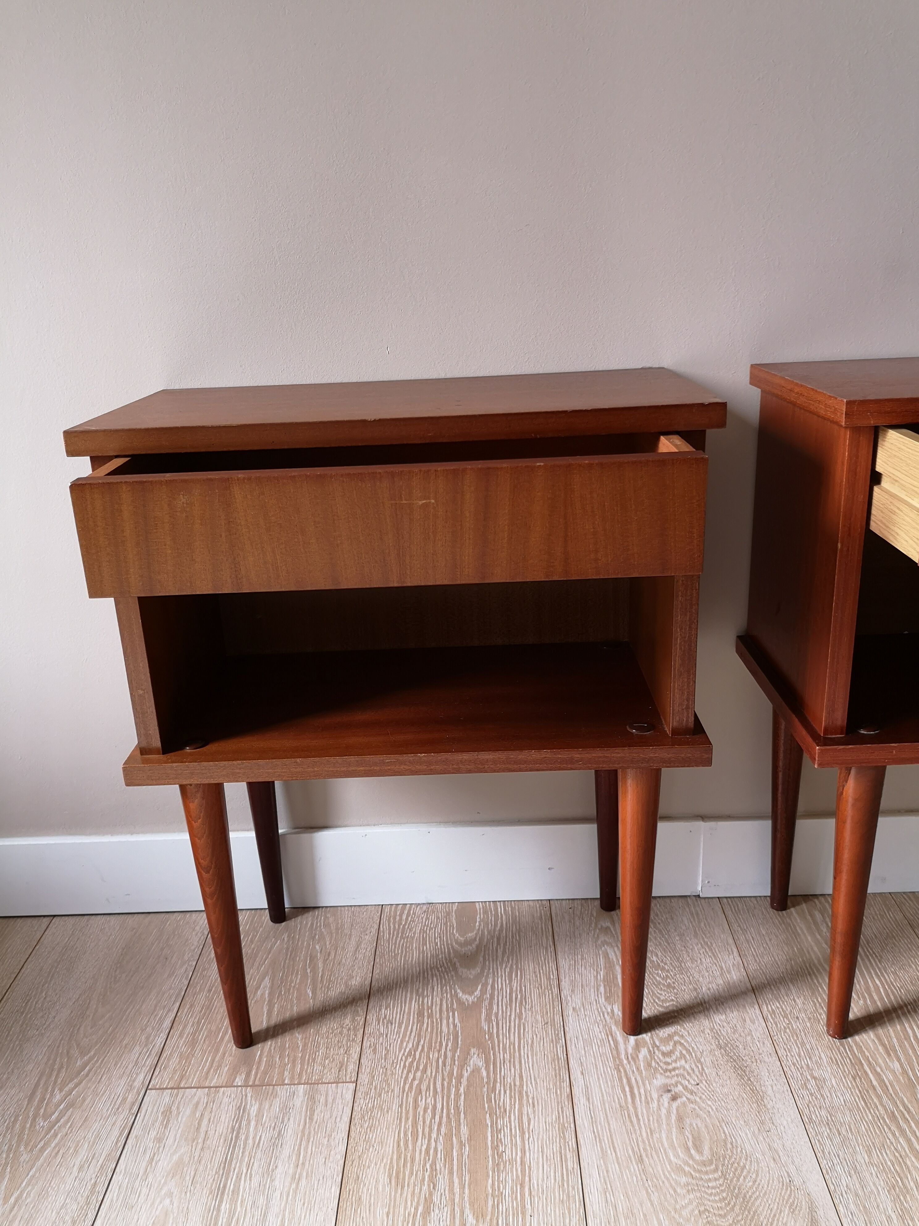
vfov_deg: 65.3
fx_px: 956
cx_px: 460
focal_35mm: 27
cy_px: 613
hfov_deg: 51.4
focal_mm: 3.95
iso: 160
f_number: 1.8
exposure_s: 1/33.3
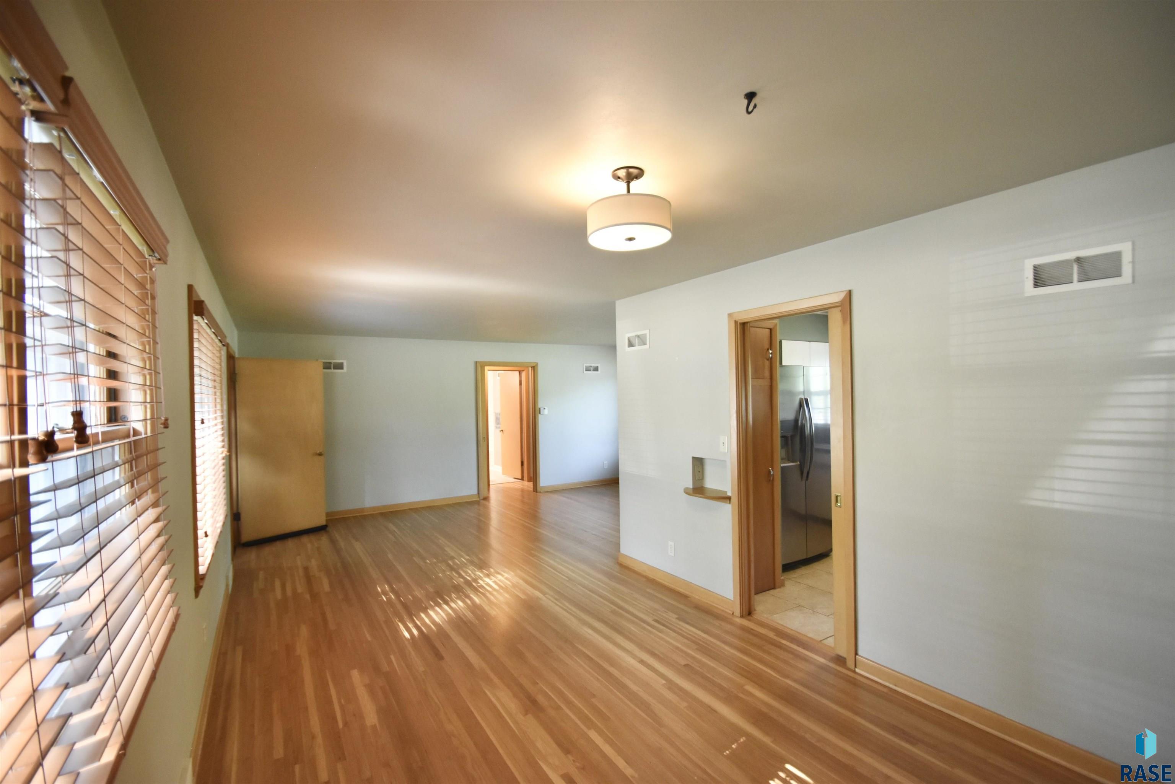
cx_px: 588
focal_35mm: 15
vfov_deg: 77.3
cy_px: 392
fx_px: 490
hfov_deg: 100.4
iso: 800
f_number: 3.5
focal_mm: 10
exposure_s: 1/60
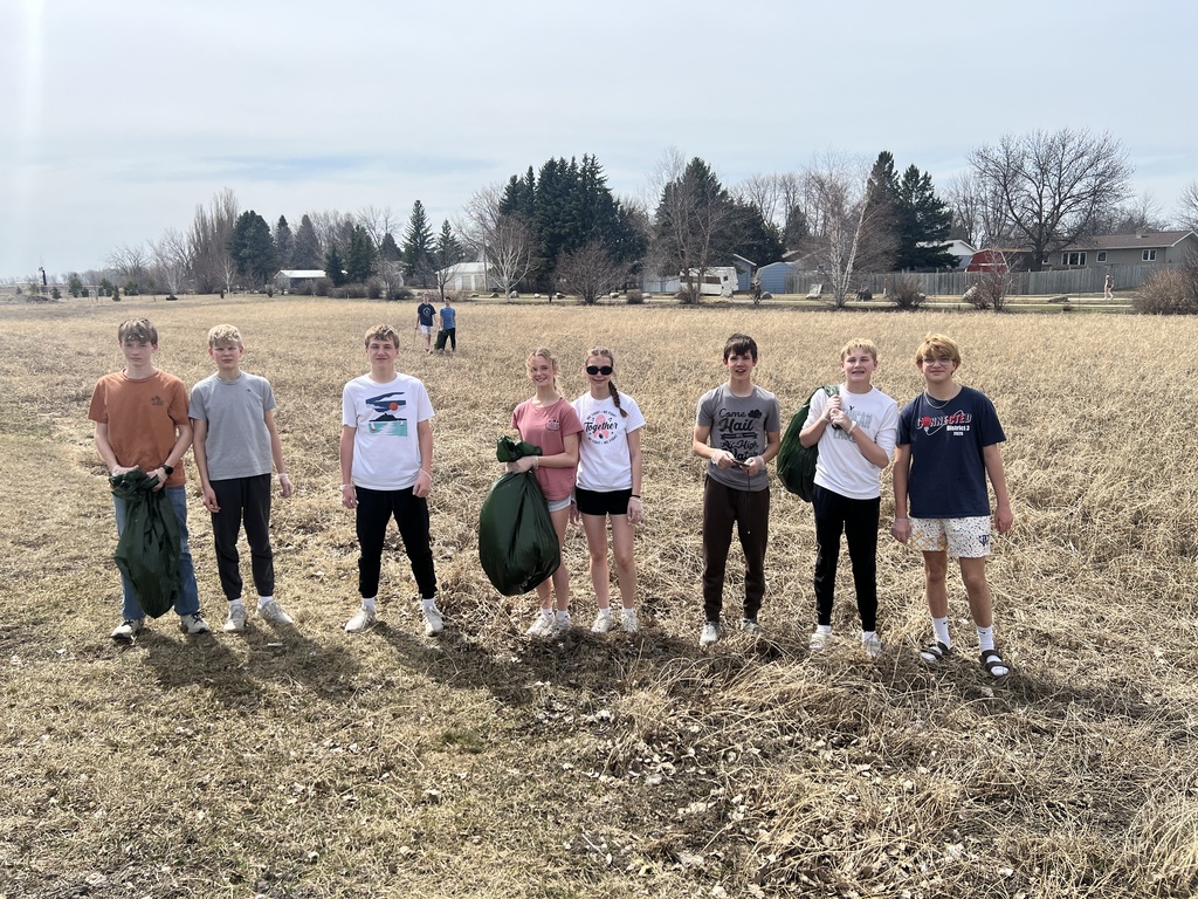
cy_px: 450
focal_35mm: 26
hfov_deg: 67.3
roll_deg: +1.3
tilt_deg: -10.3
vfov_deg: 53.1
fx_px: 900
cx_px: 599
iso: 50
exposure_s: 1/4444
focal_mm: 5.7
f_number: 1.5
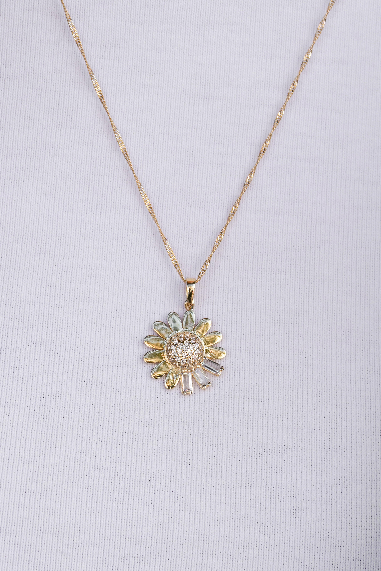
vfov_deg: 22.6
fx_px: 1428
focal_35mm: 90
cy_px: 286
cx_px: 190
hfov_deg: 15.2
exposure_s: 1/250
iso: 500
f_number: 9
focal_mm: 90
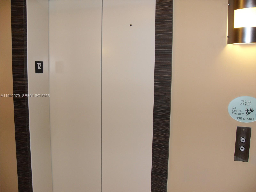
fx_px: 251
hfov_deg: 54.0
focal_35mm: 34
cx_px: 128
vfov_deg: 41.8
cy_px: 96
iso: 100
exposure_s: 1/45
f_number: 2.8
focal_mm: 6.3
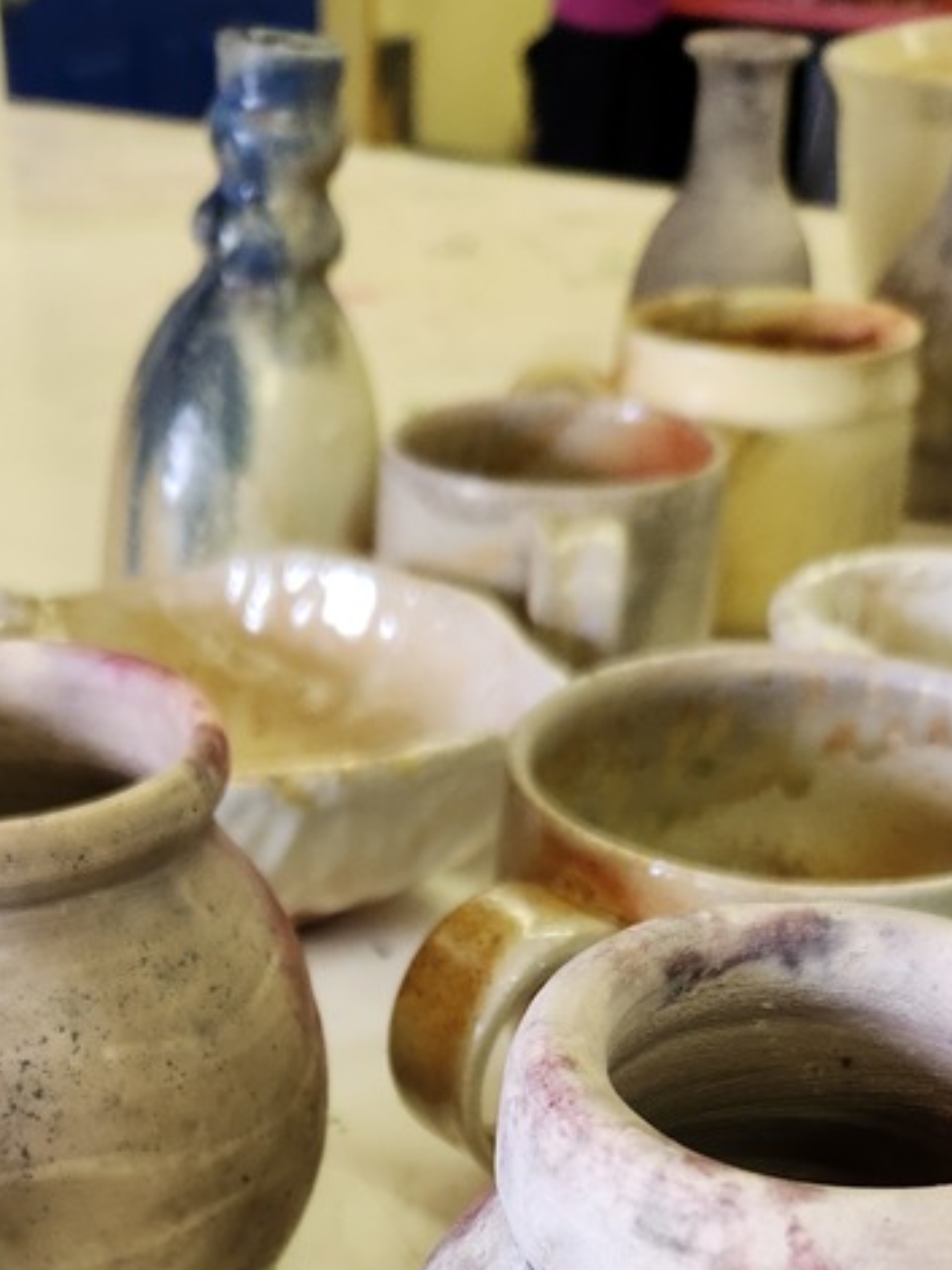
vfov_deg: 34.3
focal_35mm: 50
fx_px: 1834
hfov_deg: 28.9
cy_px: 1308
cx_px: 310
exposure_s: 1/120
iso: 200
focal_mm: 5.4
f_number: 1.8
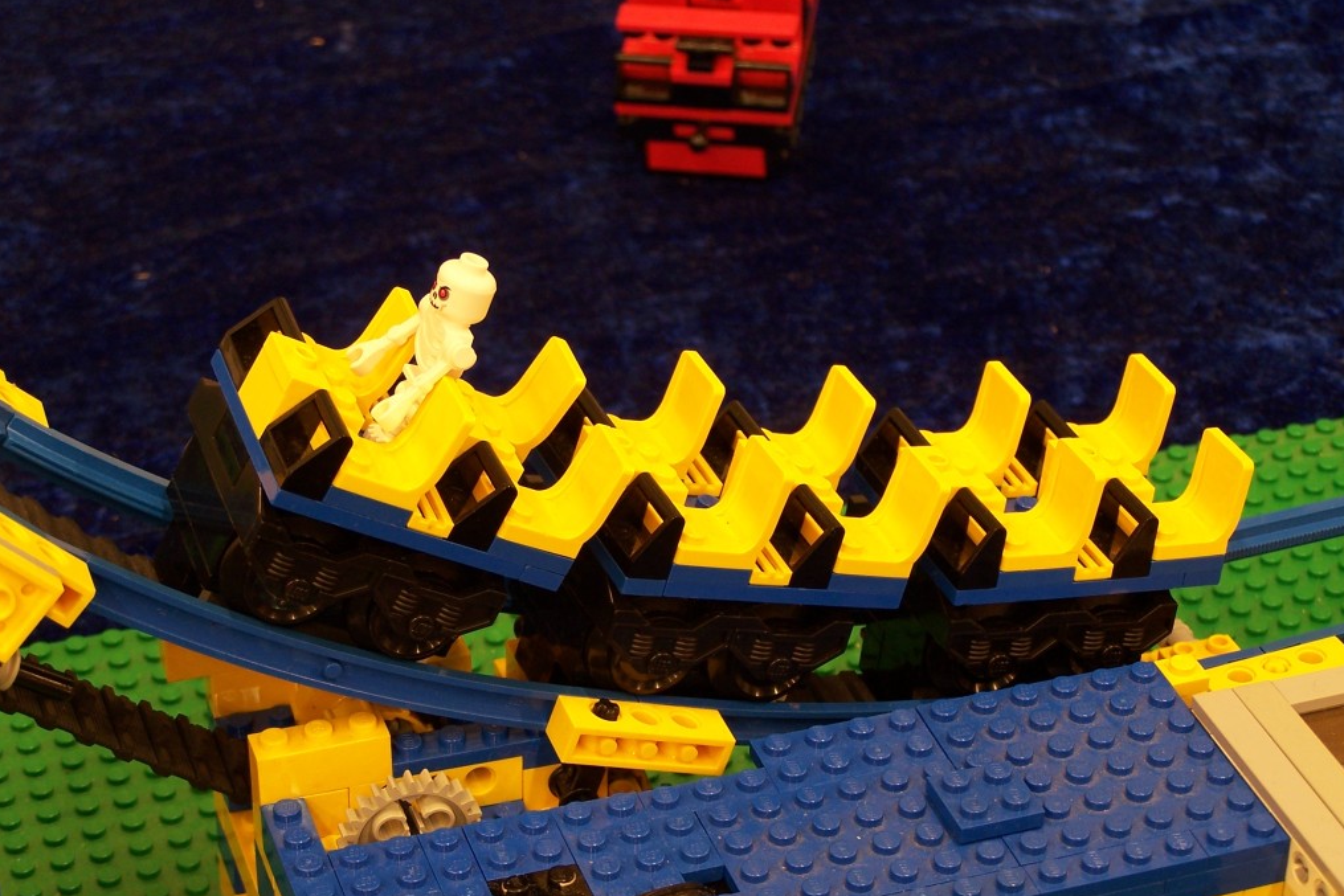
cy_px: 479
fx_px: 3211
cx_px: 677
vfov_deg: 15.9
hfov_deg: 23.6
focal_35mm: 86
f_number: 3.2
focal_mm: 13.7
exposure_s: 1/2
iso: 80
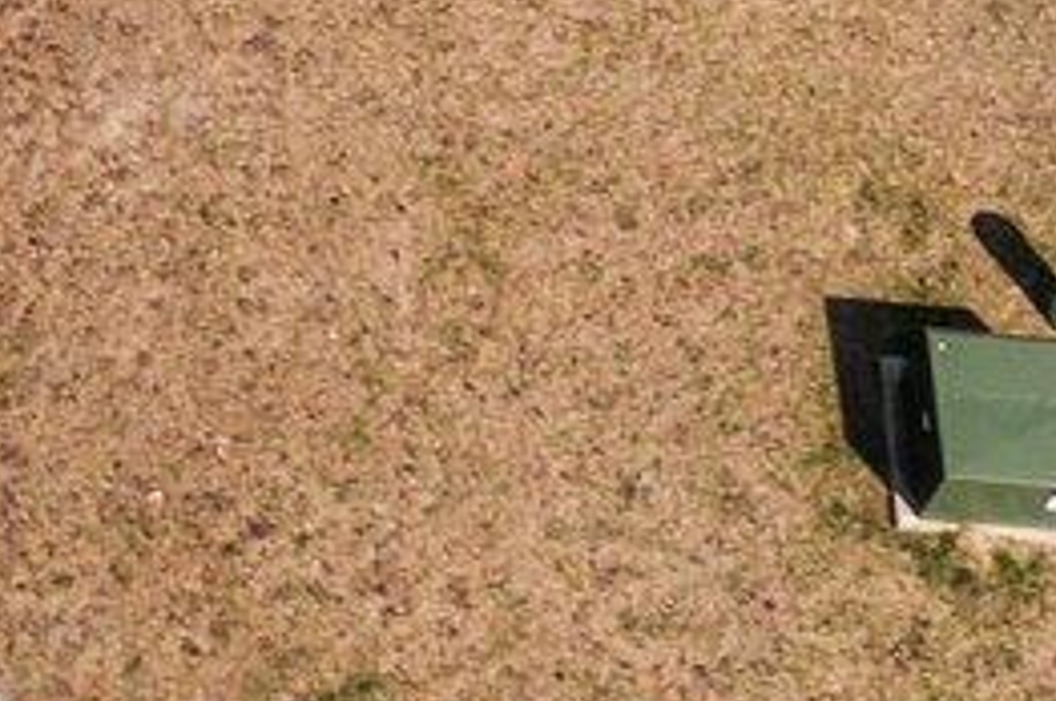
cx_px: -1193
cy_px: -1136
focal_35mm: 219
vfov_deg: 5.9
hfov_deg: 8.8
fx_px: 6416
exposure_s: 1/240
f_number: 2.8
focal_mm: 10.26
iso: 100
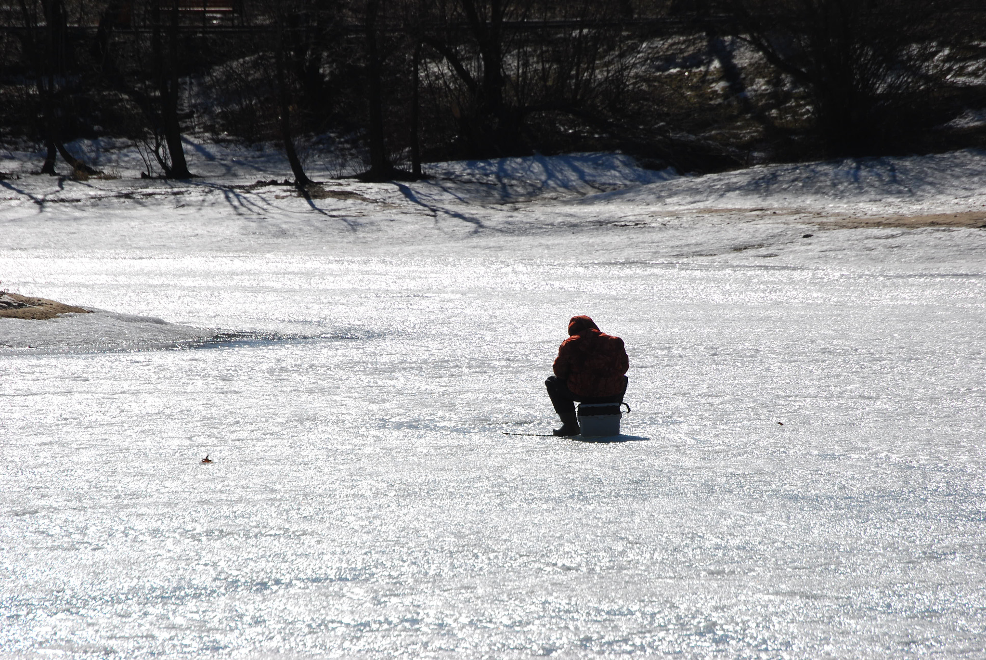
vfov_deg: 4.6
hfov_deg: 6.9
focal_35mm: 300
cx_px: 493
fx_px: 8227
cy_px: 330
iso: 100
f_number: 10
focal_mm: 200
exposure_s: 1/640
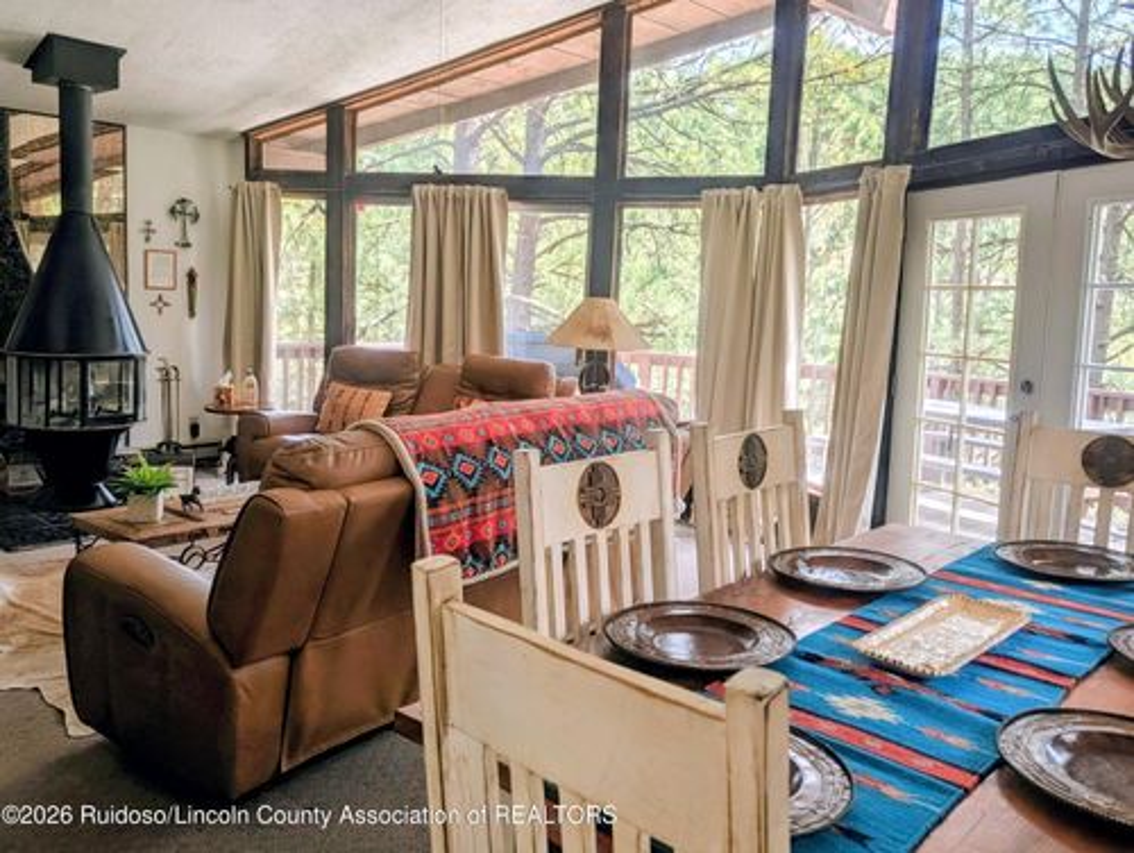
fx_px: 787
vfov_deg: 56.9
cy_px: 426
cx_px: 567
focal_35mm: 24
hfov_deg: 71.5
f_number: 1.68
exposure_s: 1/962
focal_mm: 6.9
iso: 19
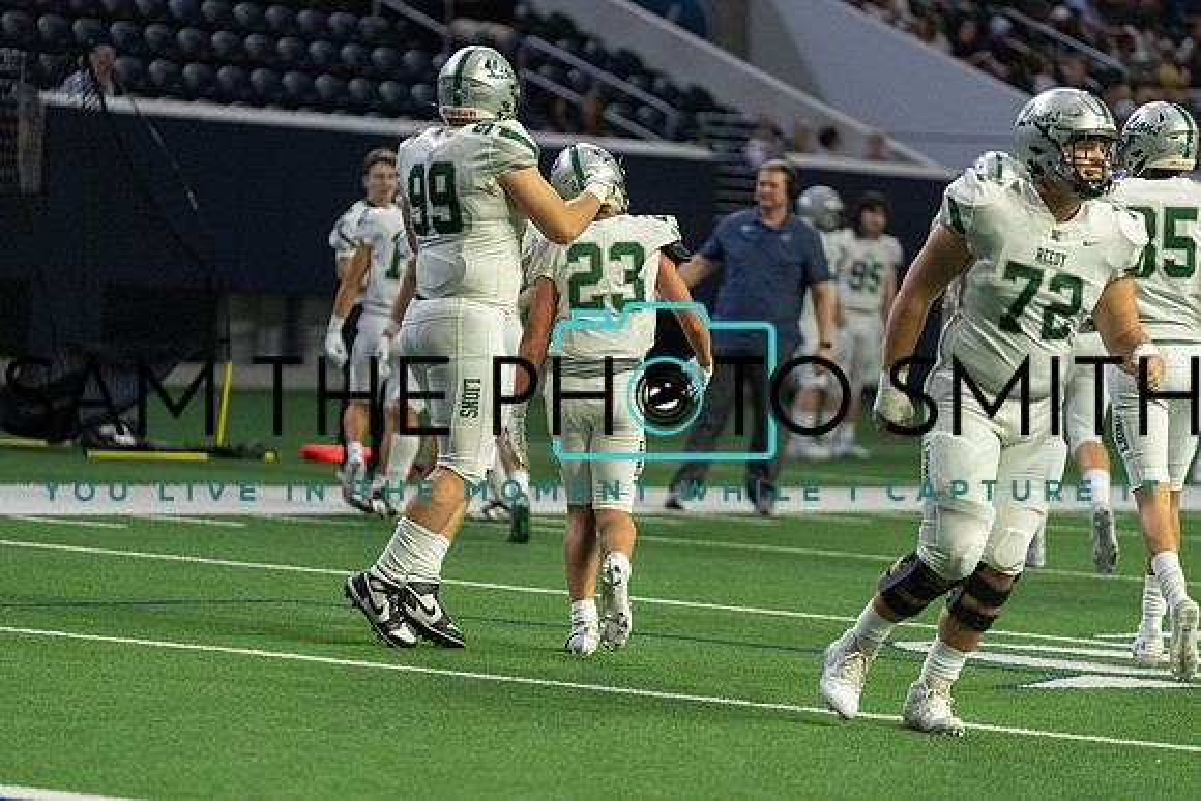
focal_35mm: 200
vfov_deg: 6.9
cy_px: 400
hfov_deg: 10.3
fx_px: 6673
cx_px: 600
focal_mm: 200
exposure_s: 1/1250
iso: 6400
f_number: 2.8
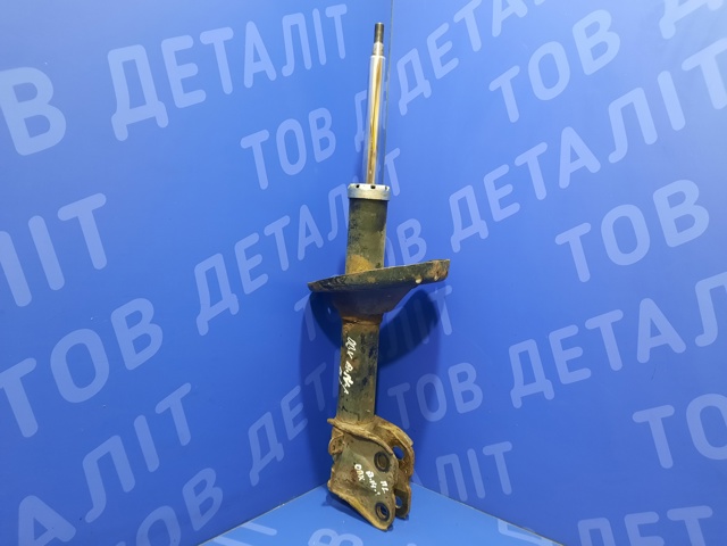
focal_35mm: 25
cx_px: 364
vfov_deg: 54.9
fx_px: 525
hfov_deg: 69.4
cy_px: 273
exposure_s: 1/25
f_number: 2
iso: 500
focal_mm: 4.6
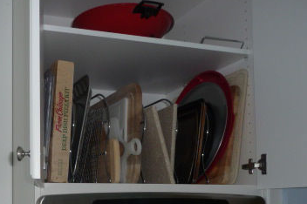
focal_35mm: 53
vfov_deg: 24.7
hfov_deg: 36.4
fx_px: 452
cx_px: 65
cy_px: 183
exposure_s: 1/30
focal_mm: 4.7
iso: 100
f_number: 3.3
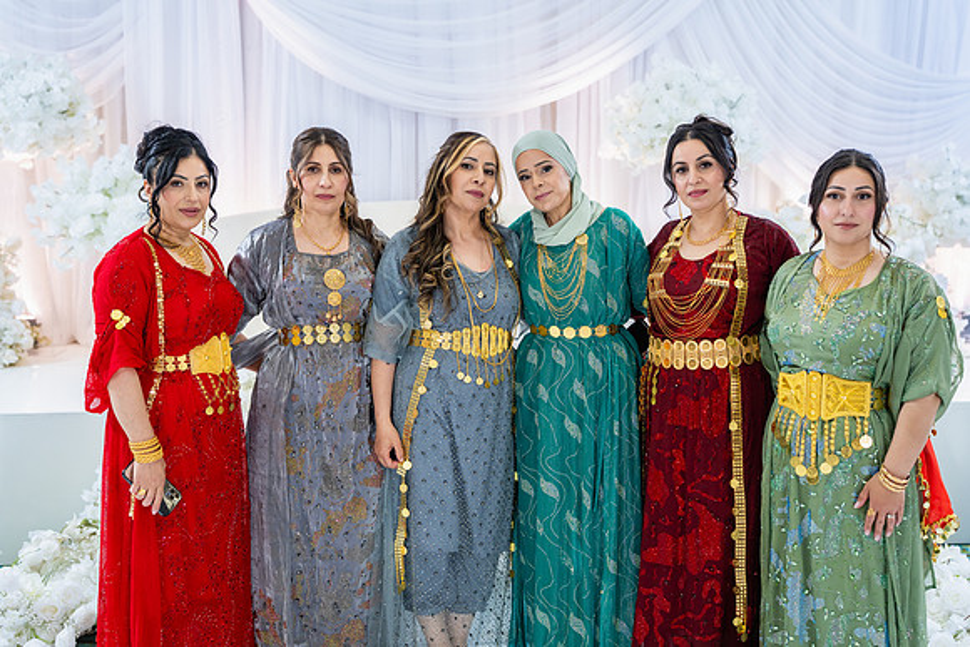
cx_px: 485
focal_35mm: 41
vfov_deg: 32.6
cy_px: 324
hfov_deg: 47.4
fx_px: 1105
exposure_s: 1/160
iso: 640
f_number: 2.8
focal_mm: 41
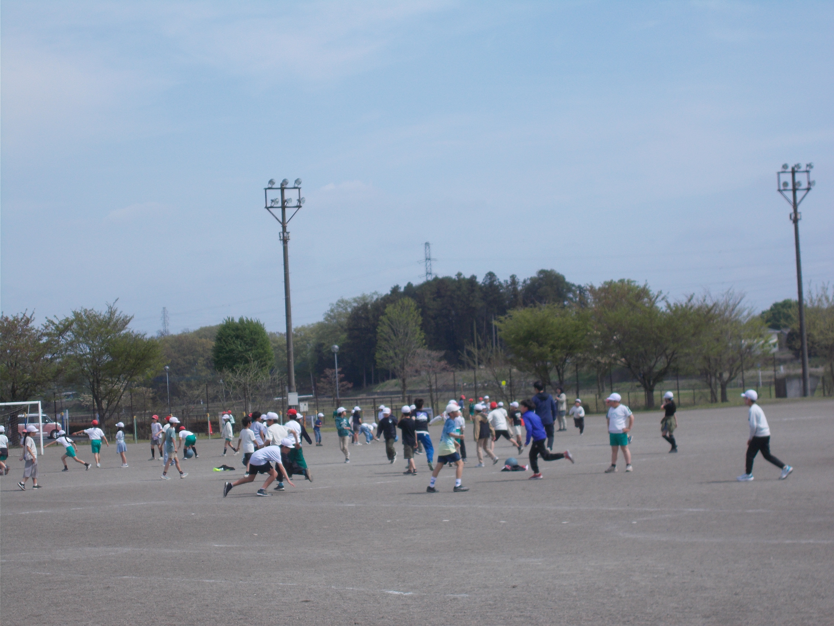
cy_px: 313
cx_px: 417
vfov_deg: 17.2
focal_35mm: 86
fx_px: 2072
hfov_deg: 22.8
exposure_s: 1/400
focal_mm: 15.4
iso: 80
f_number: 6.3
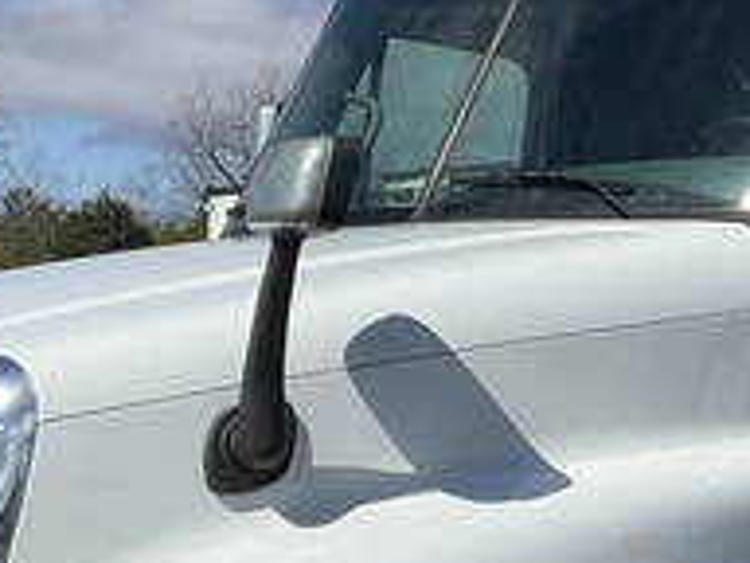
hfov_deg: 16.8
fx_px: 2448
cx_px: 844
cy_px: 346
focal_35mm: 113
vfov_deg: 13.1
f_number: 1.8
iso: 25
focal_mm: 3
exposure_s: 1/2801
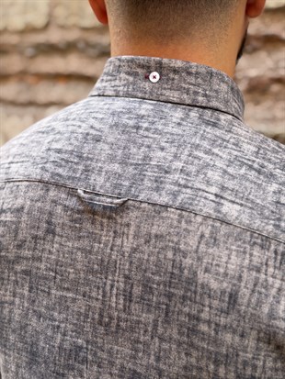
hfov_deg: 30.3
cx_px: 142
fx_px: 527
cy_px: 190
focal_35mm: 48
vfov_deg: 39.6
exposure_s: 1/222
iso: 50
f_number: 1.78
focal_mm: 6.76
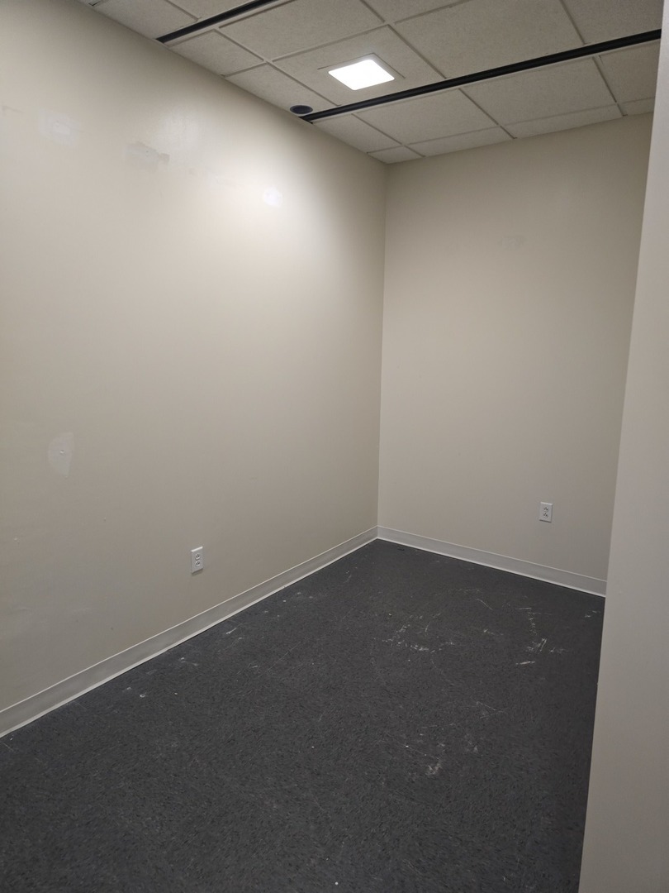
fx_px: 593
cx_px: 334
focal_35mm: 23
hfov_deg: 58.9
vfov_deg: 73.9
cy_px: 446
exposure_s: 1/60
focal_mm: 6.3
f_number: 1.7
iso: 500
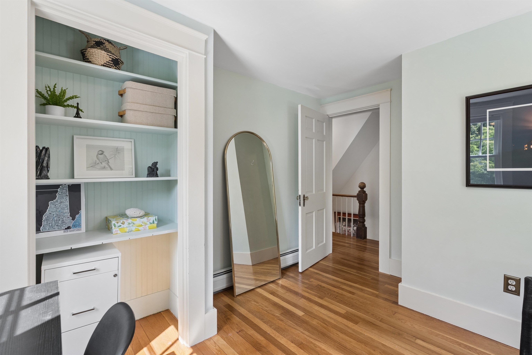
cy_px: 178
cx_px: 266
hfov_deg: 96.7
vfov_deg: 73.8
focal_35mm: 16
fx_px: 237
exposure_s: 1/40
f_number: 7.1
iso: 320
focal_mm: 16
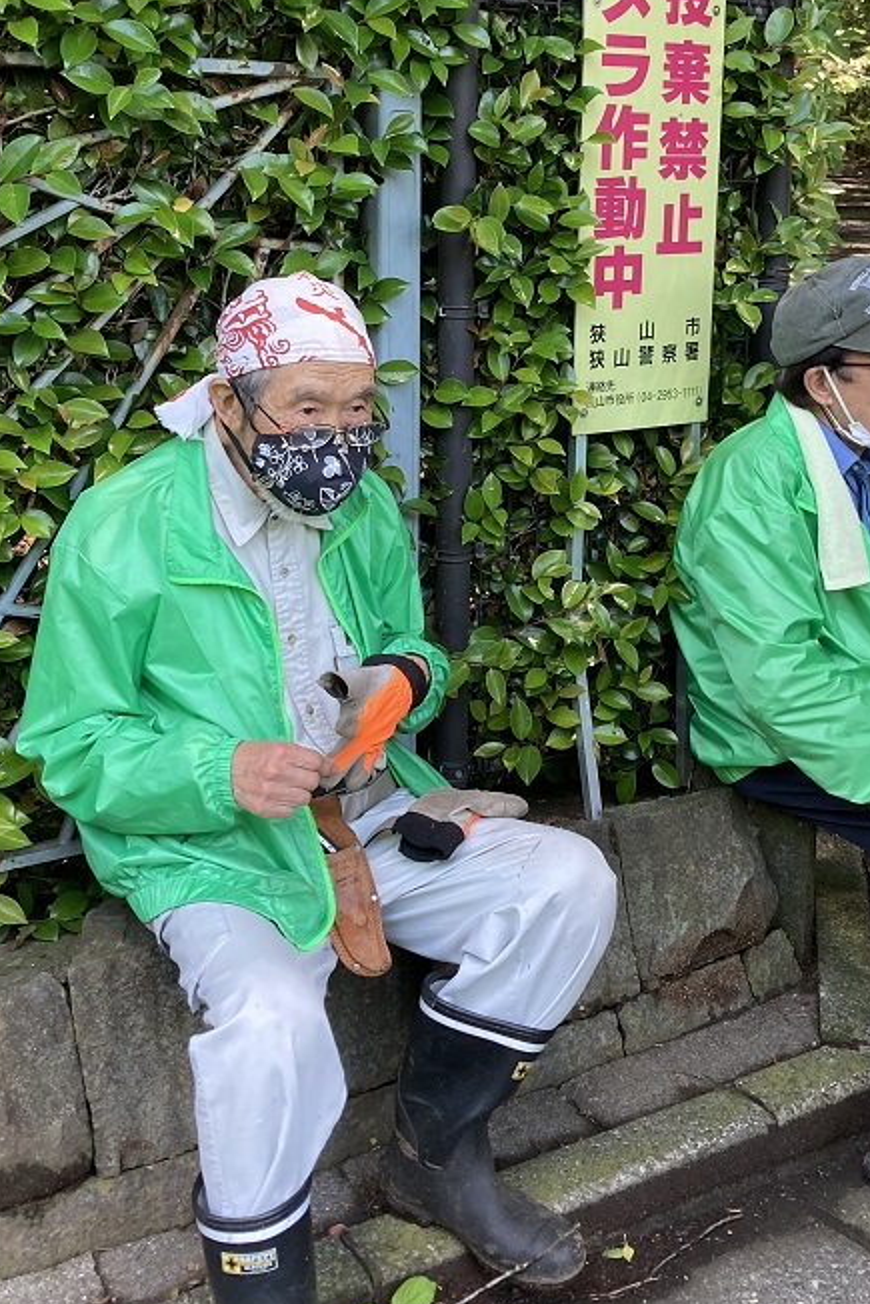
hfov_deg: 29.9
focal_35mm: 45
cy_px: 514
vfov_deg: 43.4
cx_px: 482
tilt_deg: -11.8
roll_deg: -1.6
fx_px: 1630
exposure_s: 1/121
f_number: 1.8
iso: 64
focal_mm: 3.99
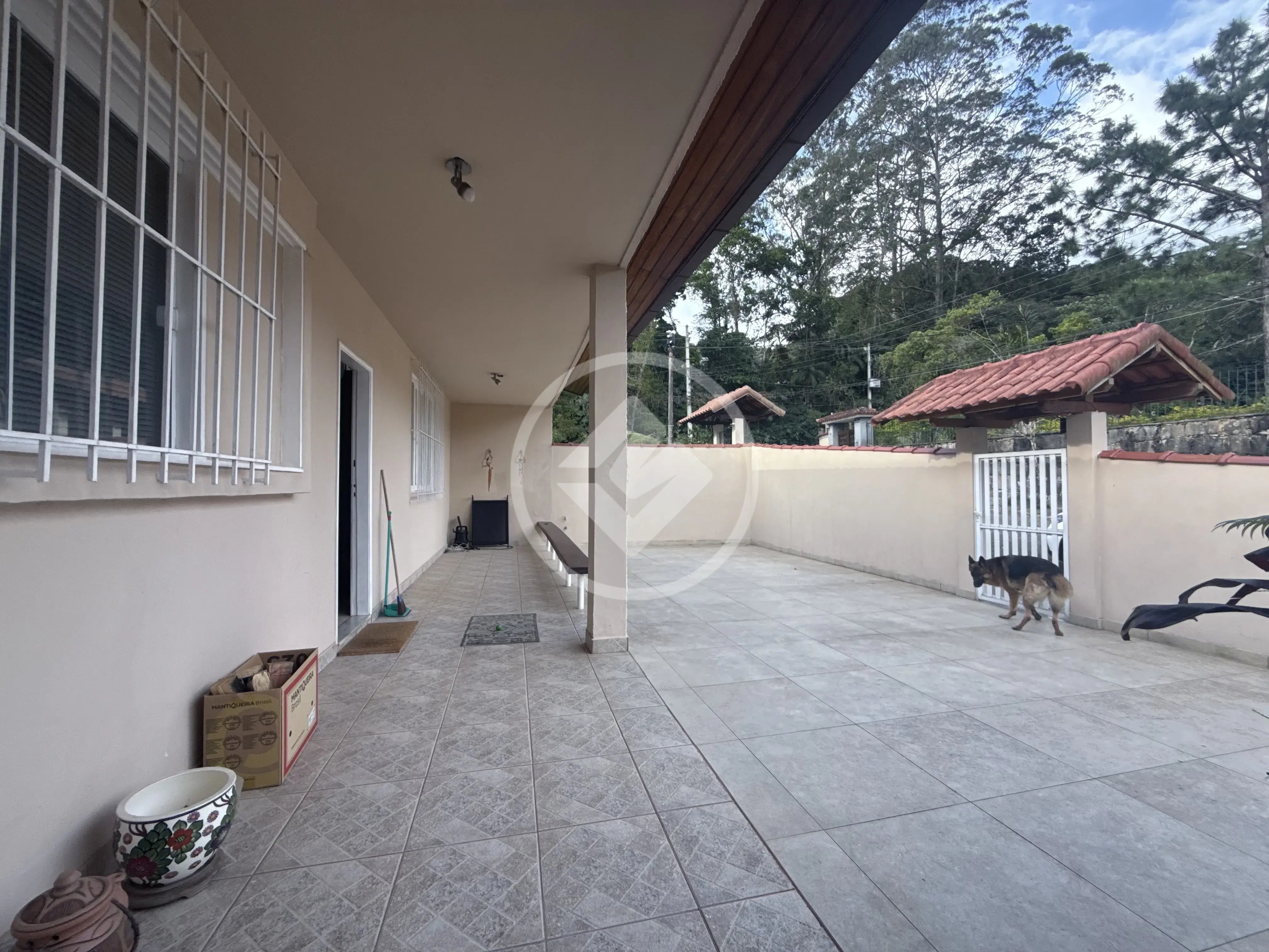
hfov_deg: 102.1
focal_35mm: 14
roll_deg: -0.1
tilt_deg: +2.3
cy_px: 476
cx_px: 634
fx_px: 513
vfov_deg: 85.7
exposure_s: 1/490
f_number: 2.2
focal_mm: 2.22
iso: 64
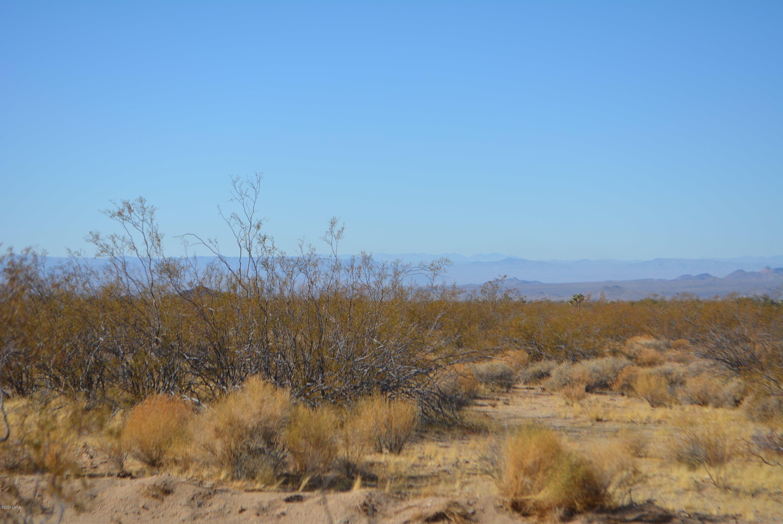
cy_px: 262
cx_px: 392
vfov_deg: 16.6
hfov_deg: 24.6
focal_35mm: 82
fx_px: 1796
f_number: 7.1
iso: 400
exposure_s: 1/1600
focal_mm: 55
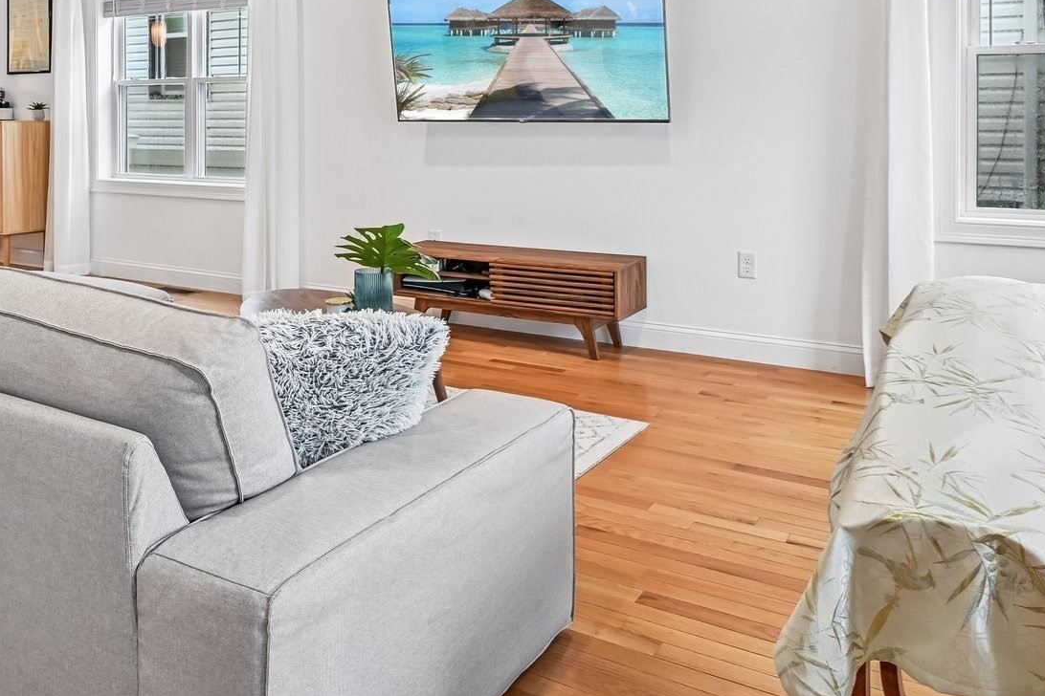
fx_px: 871
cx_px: 474
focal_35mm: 30
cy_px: 120
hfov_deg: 61.8
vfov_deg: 41.4
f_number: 8
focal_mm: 16
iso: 400
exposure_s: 1/20
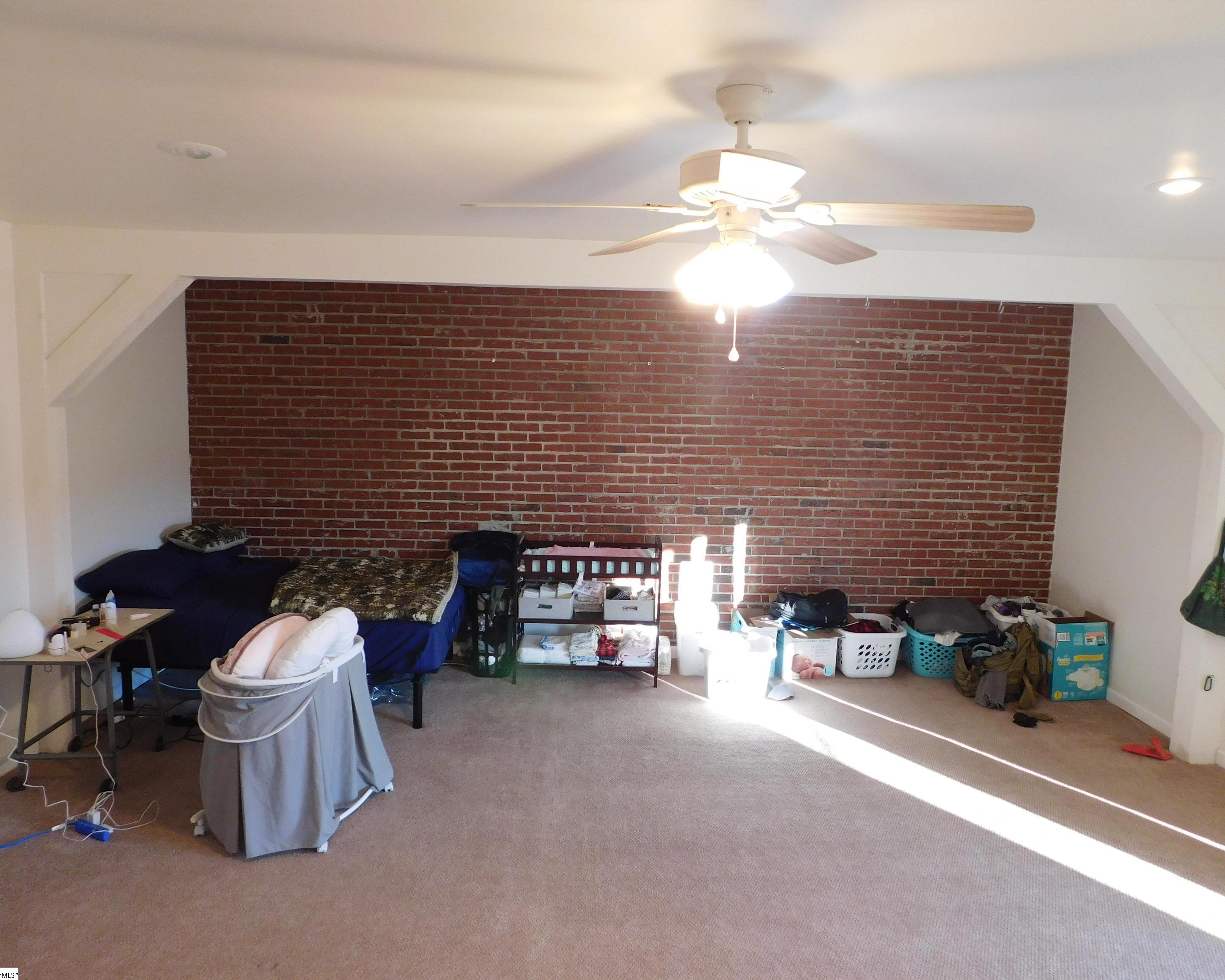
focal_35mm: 24
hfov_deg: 70.3
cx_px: 634
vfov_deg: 58.8
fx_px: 870
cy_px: 489
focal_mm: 4
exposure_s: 1/30
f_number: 3
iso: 220
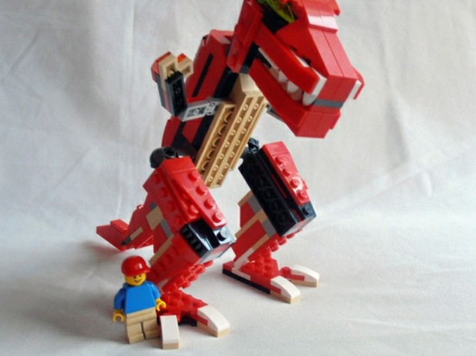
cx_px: 231
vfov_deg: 30.8
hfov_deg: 40.4
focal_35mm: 47
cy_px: 168
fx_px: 646
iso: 125
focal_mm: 6.61
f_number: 3.9
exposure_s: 1/6
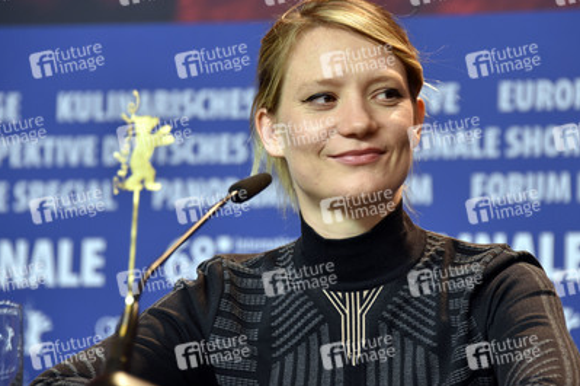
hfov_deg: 9.6
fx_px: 3460
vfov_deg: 6.4
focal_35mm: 215
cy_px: 170
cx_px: 319
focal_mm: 190
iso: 1000
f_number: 5.6
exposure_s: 1/160
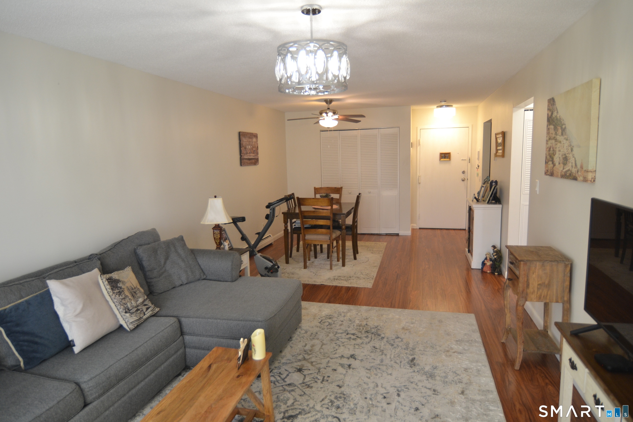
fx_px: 369
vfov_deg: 59.5
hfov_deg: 81.2
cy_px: 211
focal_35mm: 21
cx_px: 316
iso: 450
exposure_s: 1/60
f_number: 4
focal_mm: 14
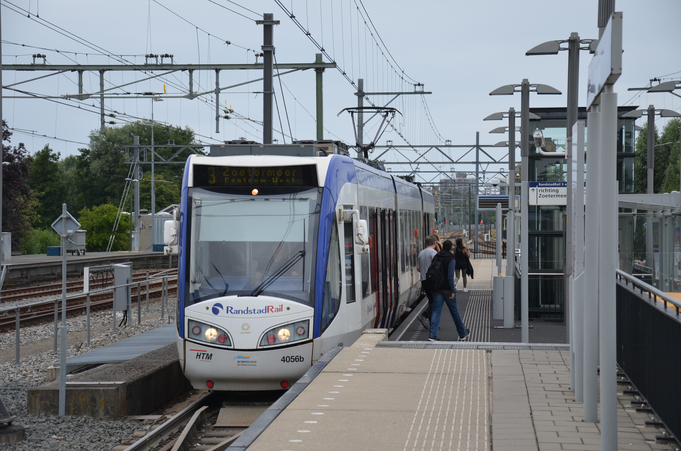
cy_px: 226
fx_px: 1642
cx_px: 340
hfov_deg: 23.4
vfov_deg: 15.6
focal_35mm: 87
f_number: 5
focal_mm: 58
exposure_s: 1/1000
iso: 450
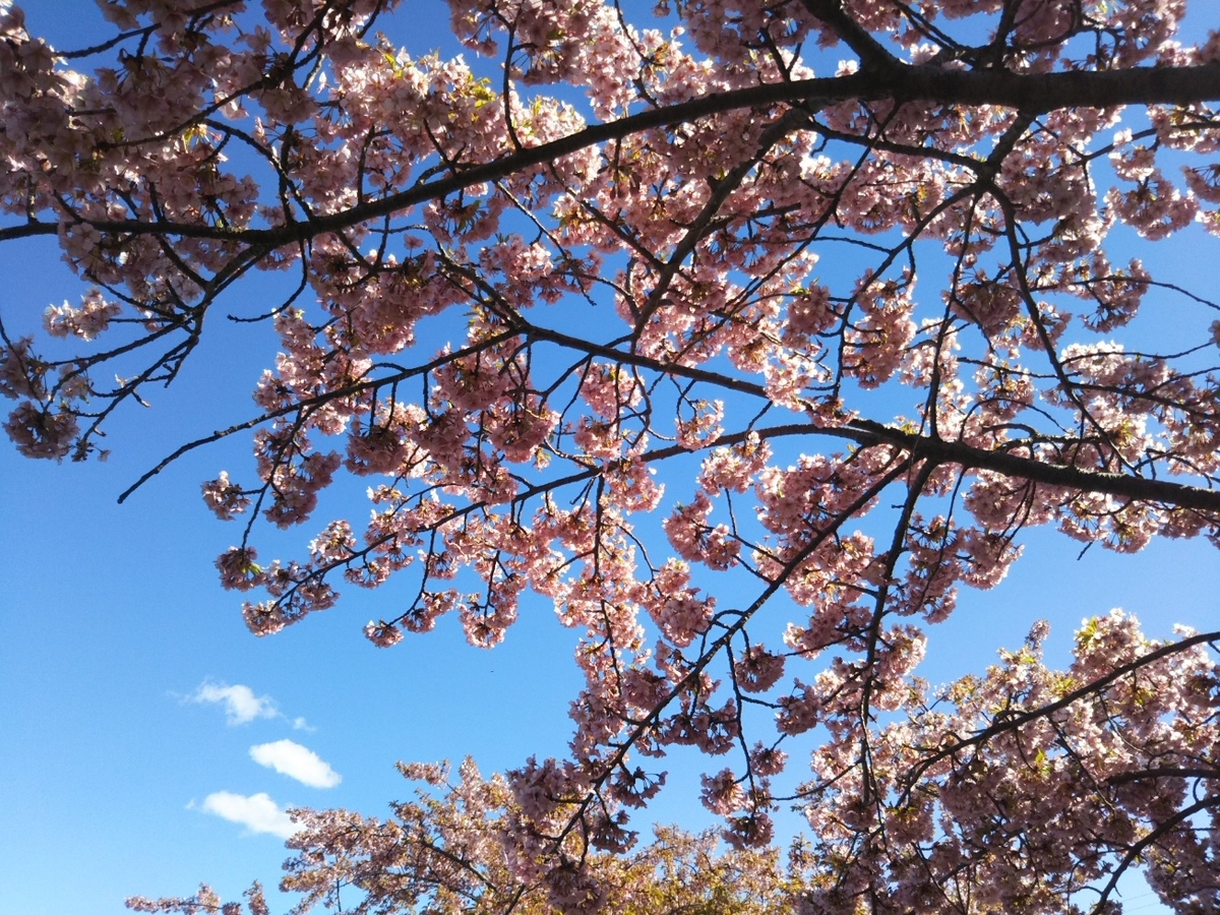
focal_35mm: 30
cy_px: 458
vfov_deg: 46.8
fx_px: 1057
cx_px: 610
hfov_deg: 60.0
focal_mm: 4
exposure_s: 1/712
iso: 25
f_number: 2.2
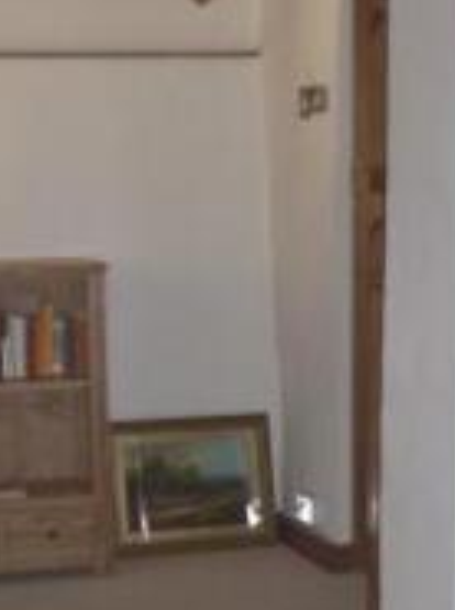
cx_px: 409
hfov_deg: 16.2
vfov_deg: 21.6
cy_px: 450
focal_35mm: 90
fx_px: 1583
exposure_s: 1/60
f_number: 2.7
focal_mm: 6.2
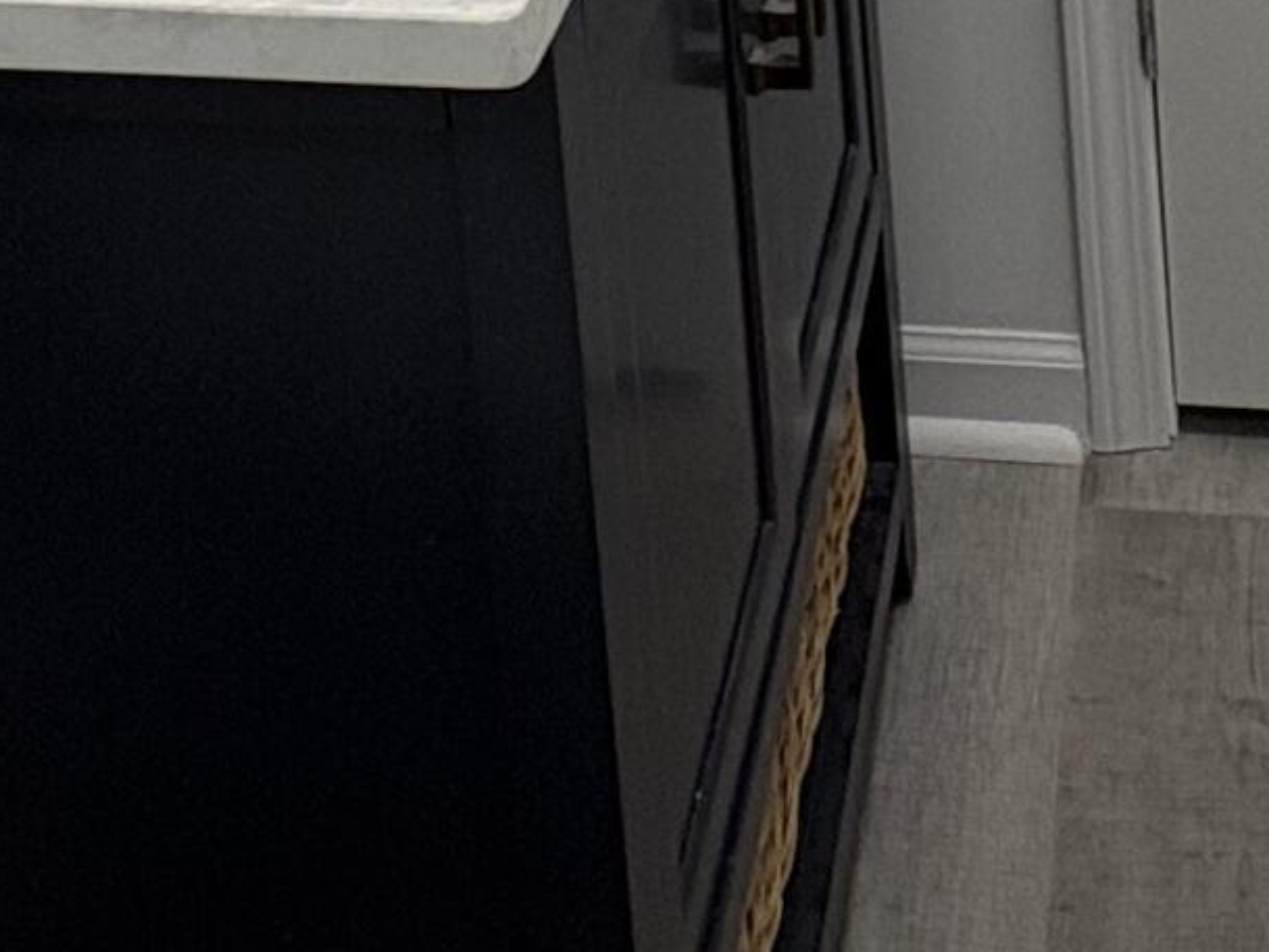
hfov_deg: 28.1
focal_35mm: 69
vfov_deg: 15.3
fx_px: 2530
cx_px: 783
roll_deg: +5.2
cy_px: -1154
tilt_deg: -5.3
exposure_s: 1/120
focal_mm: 2.22
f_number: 2.2
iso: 80
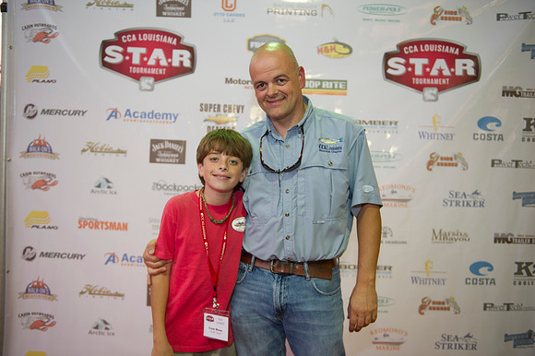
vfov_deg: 41.1
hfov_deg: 58.7
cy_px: 178
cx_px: 268
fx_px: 475
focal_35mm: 32
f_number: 2.8
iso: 1000
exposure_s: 1/80
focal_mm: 32
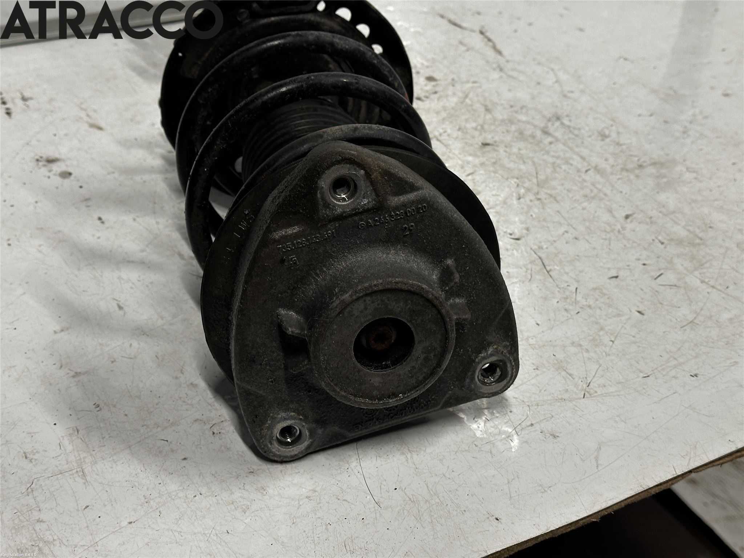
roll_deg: -1.7
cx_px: 372
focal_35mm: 48
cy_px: 279
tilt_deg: -34.8
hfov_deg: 39.7
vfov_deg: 30.3
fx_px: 1032
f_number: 1.78
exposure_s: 1/50
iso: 100
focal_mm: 6.86
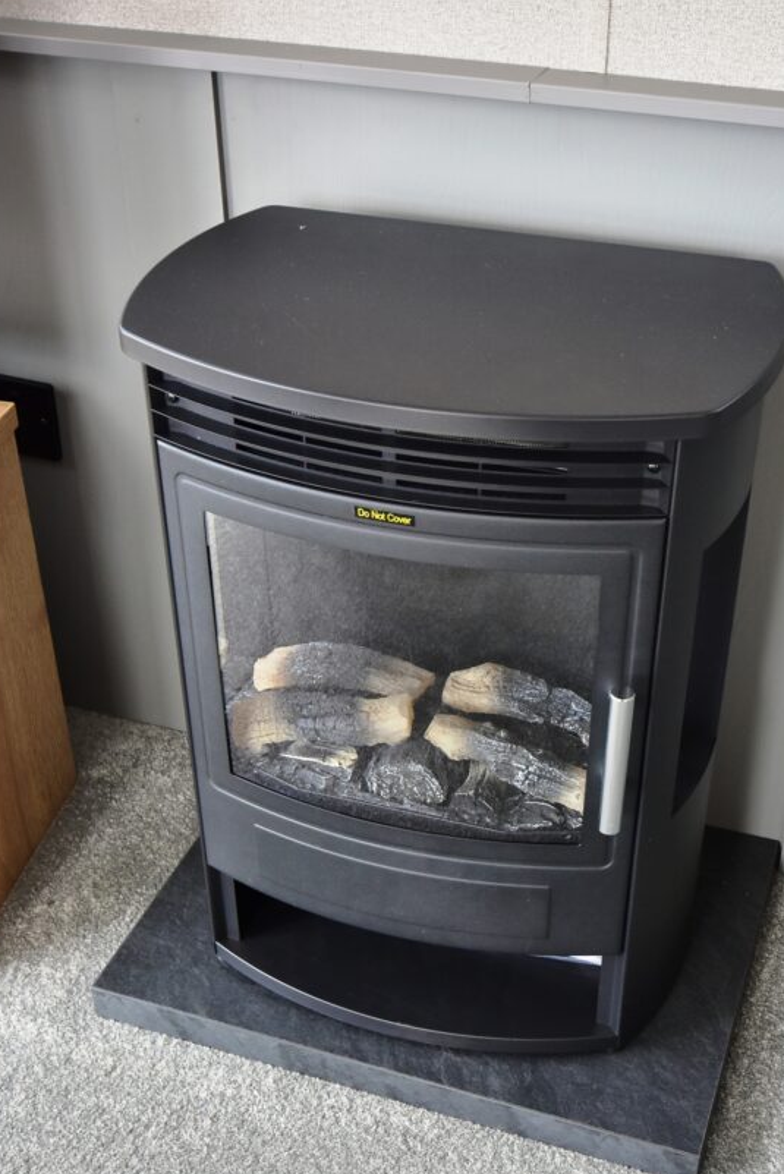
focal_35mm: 46
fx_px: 1501
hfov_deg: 29.2
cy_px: 679
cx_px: 458
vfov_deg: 42.6
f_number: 5.6
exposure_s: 1/125
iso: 400
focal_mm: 24
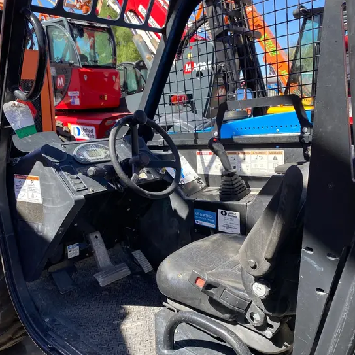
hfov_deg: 52.5
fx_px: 360
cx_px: 177
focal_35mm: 31
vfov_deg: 52.5
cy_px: 192
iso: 32
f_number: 1.8
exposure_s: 1/633
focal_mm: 4.25
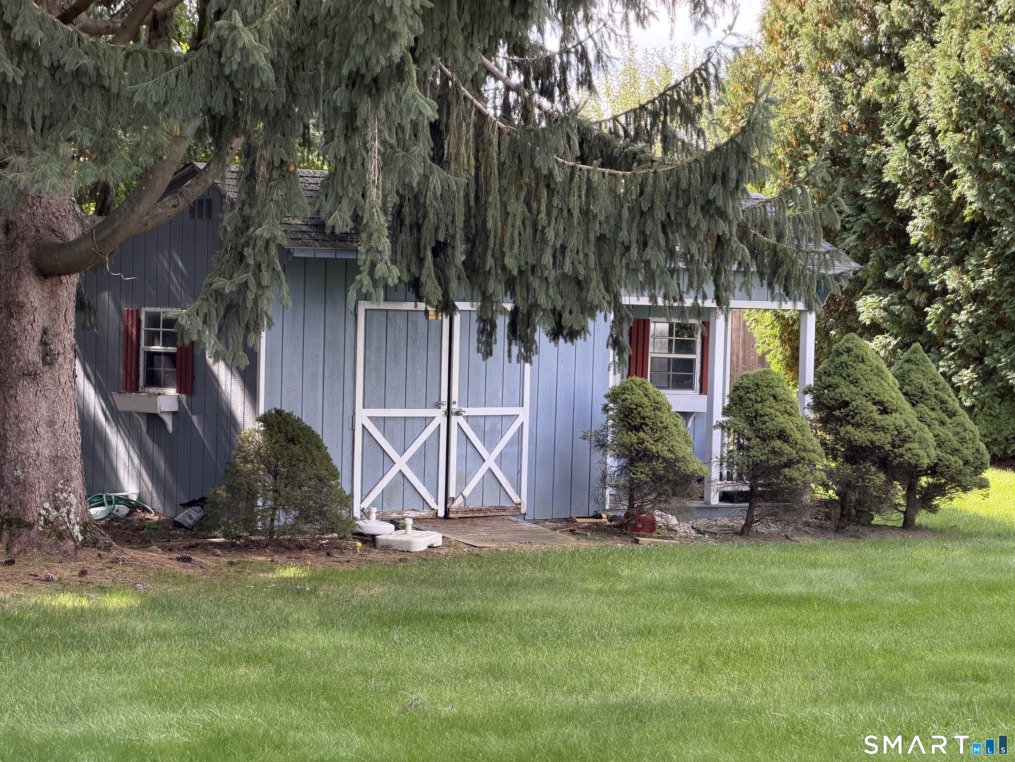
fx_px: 2932
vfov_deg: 14.8
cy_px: 381
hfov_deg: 19.6
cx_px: 508
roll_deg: -0.3
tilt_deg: -1.4
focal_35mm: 100
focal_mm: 16.89
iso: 80
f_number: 2.8
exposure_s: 1/121
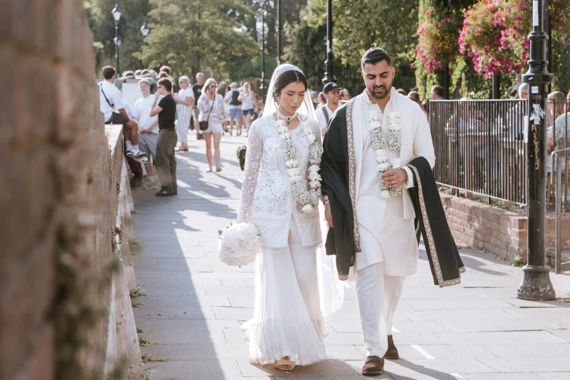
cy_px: 188
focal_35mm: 90
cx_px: 280
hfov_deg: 22.7
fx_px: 1423
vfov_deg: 15.2
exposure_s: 1/550
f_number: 4.5
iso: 125
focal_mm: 56
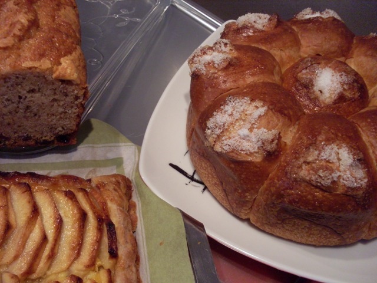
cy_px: 142
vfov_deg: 37.7
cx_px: 188
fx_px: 414
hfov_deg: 49.0
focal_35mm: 38
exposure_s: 1/45
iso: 200
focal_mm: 6.3
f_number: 2.8
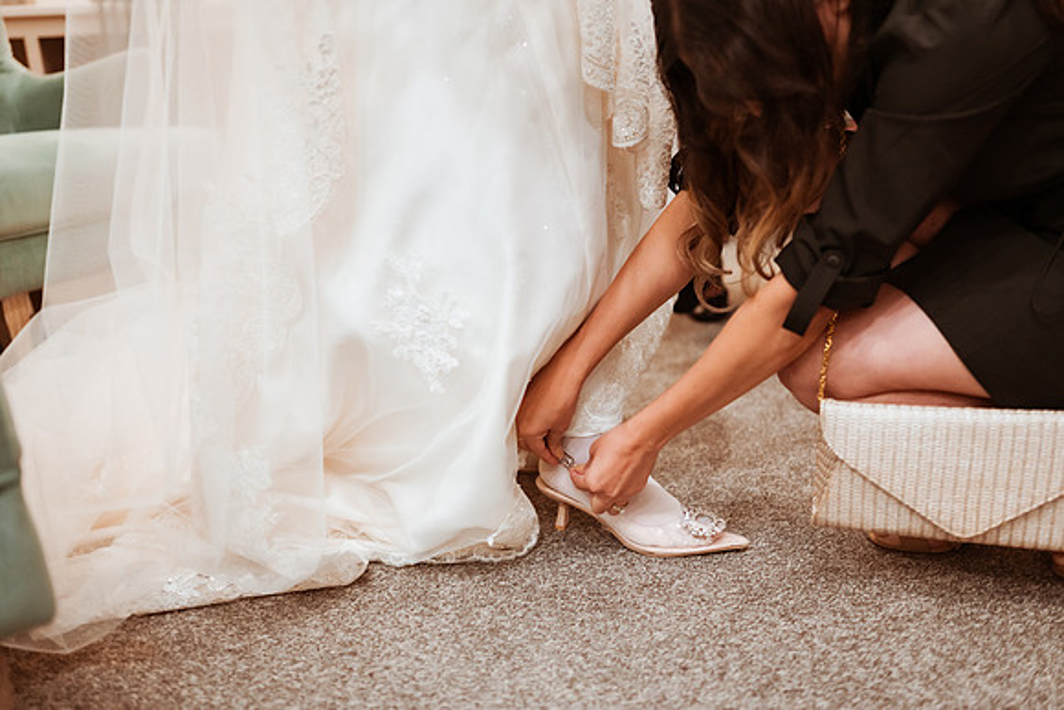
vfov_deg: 37.9
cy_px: 355
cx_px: 532
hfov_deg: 54.4
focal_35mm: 35
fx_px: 1035
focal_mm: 35
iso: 1250
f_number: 1.8
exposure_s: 1/500
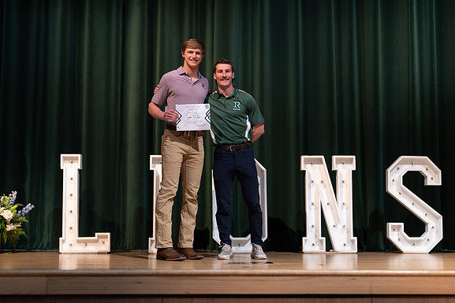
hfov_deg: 34.5
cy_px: 145
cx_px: 227
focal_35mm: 58
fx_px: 733
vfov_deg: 23.4
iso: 500
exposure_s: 1/320
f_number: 1.2
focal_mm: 50
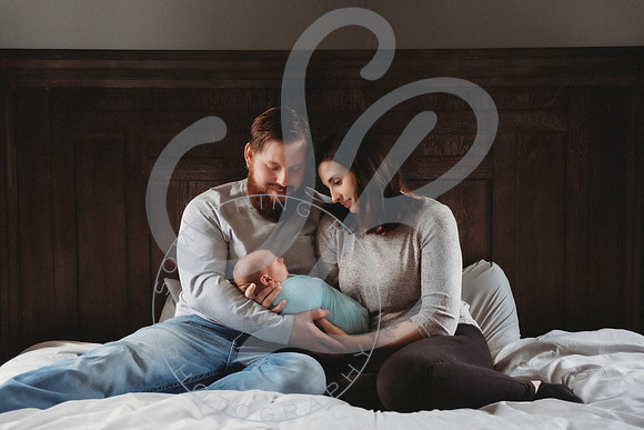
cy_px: 215
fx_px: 1118
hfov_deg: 32.1
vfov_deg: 21.8
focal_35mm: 62
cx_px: 309
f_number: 2.8
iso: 400
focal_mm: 58
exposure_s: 1/125
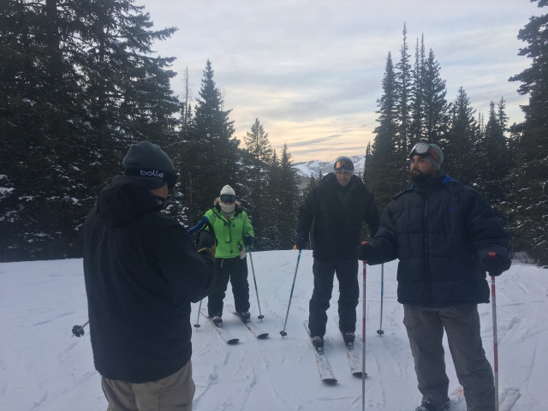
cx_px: 274
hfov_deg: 61.7
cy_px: 206
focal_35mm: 29
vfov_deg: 48.2
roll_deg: +2.5
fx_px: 459
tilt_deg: -3.8
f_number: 2.2
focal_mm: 4.15
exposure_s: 1/120
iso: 25
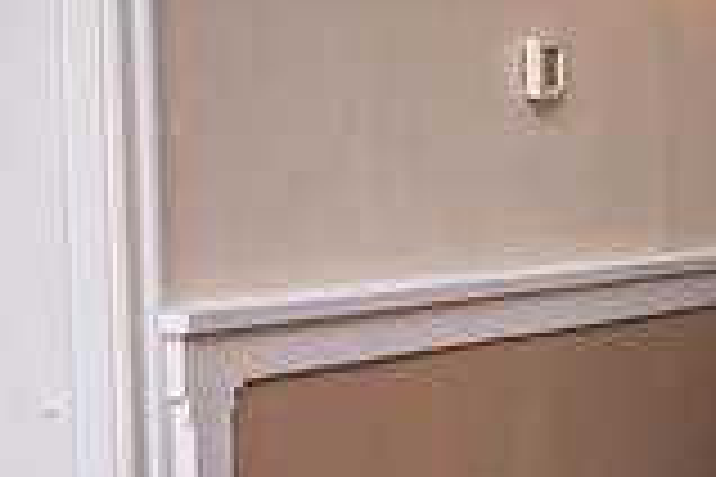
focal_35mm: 146
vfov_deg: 9.4
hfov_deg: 12.9
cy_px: 428
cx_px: 1234
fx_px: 2904
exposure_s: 1/100
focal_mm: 40
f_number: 2.8
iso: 800
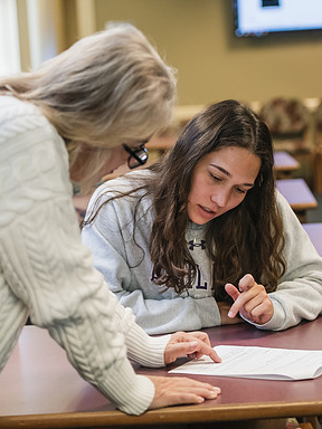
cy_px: 215
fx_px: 1352
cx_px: 161
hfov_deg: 13.6
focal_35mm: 109
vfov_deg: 18.0
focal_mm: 75
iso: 1600
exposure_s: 1/200
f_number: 3.2
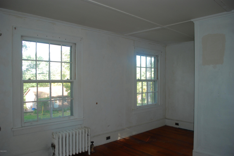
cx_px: 117
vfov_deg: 48.0
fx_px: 176
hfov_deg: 67.3
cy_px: 78
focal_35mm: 27
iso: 200
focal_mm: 18
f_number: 3.5
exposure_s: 1/60
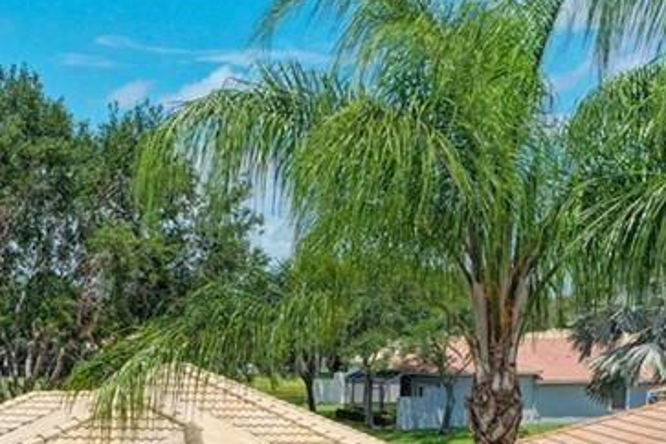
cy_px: 602
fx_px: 1461
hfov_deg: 25.2
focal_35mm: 79
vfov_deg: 16.2
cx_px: 117
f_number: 5.6
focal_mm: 10.3
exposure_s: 1/500
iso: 100
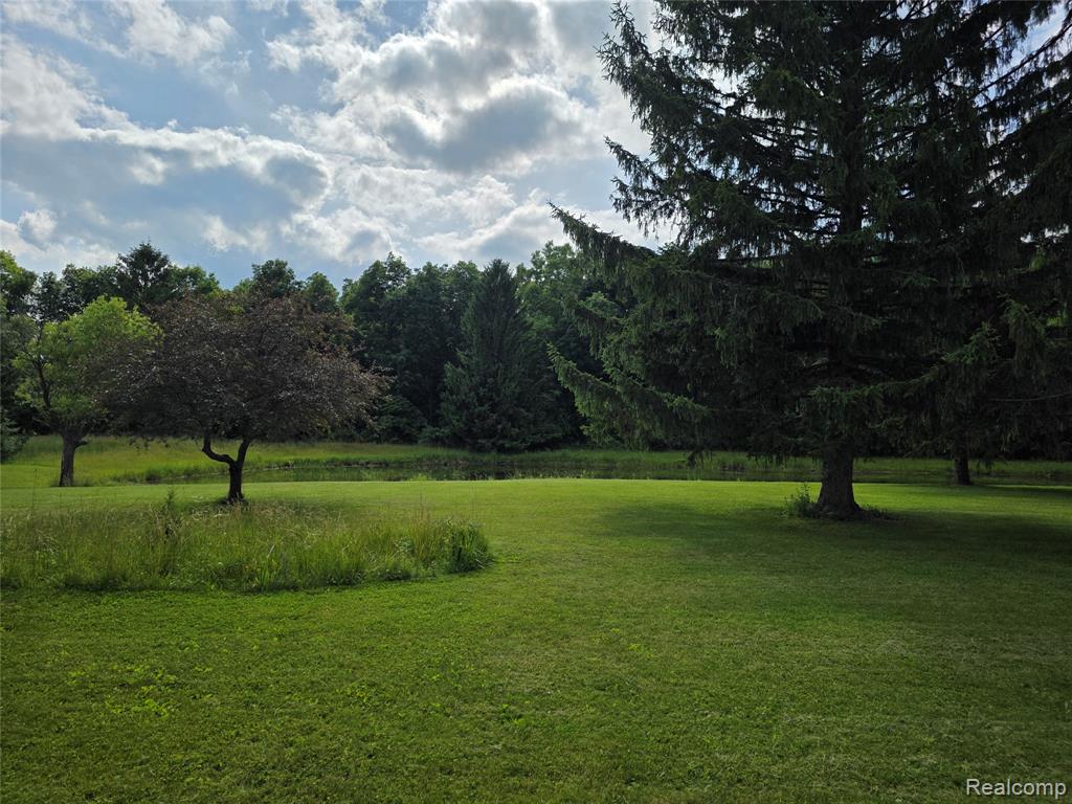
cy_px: 402
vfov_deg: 58.9
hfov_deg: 73.9
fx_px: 712
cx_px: 536
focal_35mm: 23
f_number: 1.7
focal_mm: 6.3
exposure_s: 1/7944
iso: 50
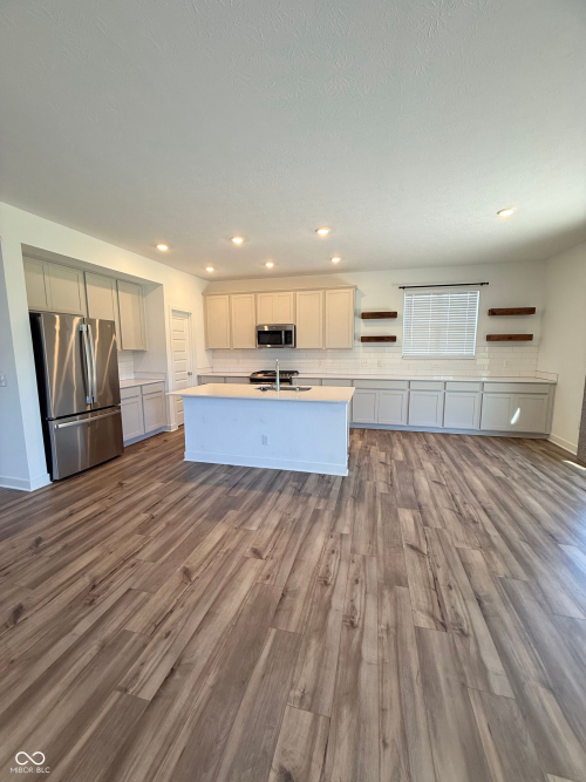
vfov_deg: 102.1
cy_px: 391
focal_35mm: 14
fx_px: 316
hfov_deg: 85.7
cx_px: 293
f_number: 2.2
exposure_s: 1/120
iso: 160
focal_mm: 2.22
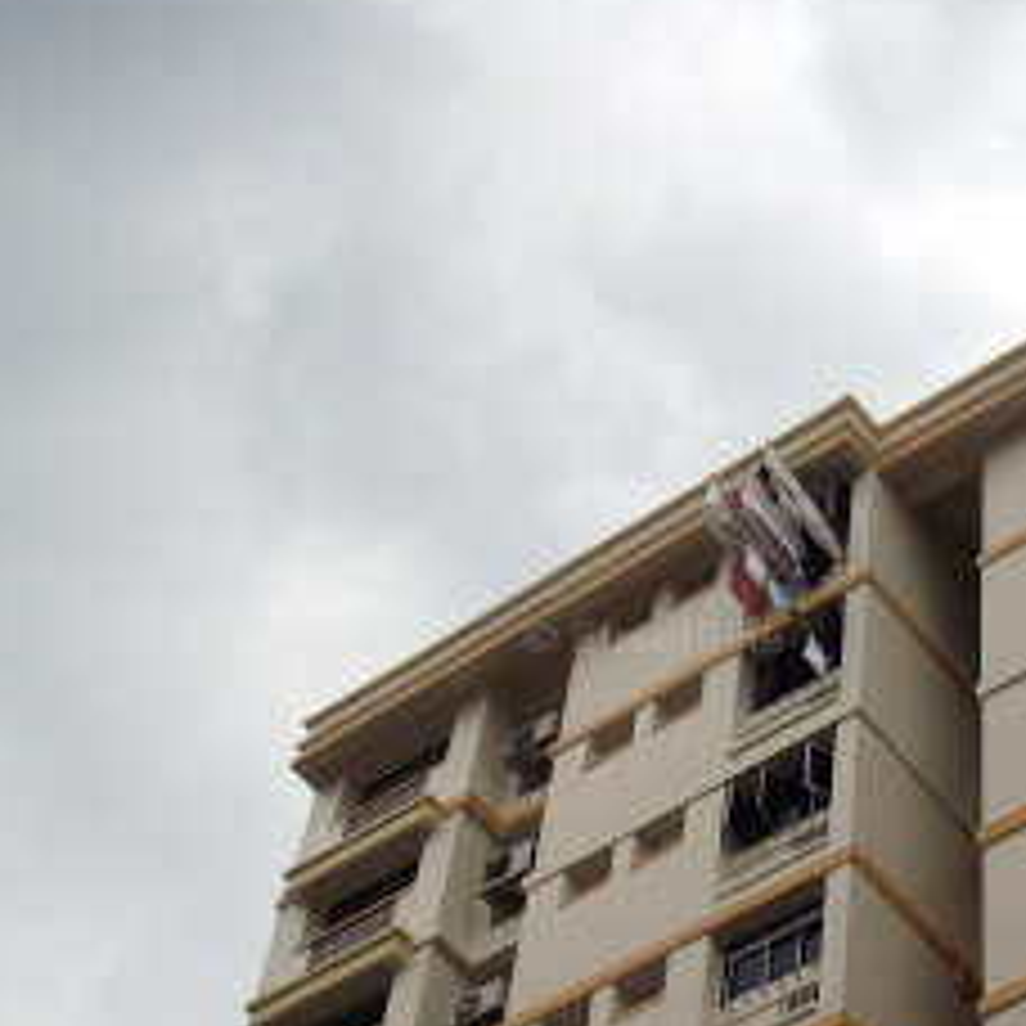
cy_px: 644
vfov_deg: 21.9
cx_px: 860
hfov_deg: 21.6
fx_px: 2649
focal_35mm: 79
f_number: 5.6
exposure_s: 1/640
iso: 80
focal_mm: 6.2
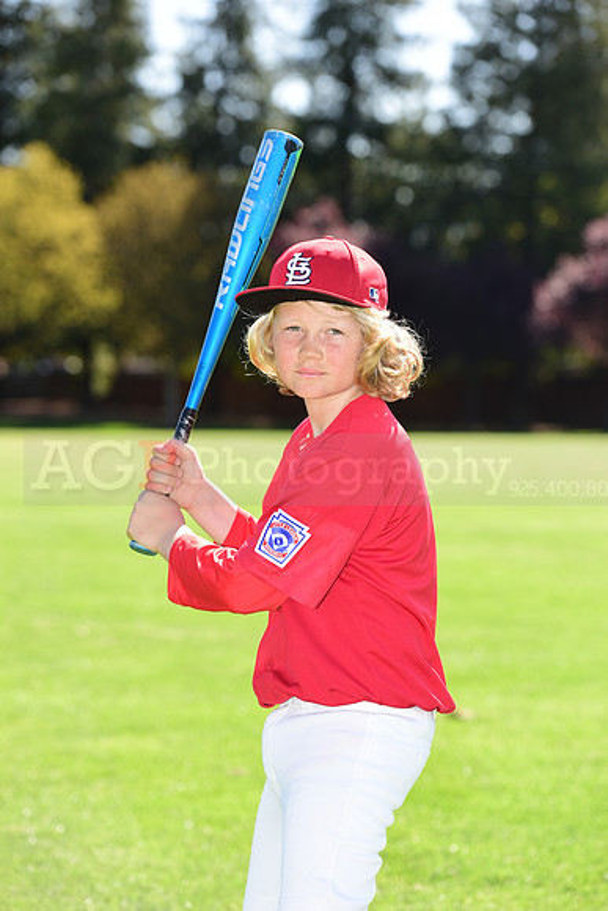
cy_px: 456
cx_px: 304
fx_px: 3418
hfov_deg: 10.2
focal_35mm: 135
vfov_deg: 15.2
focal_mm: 135
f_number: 4.5
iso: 125
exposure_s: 1/320
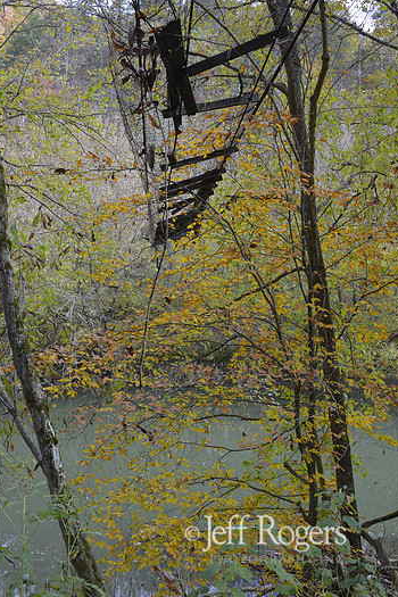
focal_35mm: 42
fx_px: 696
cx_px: 188
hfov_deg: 31.9
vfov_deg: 46.4
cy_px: 281
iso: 100
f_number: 11
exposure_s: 1/13
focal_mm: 38
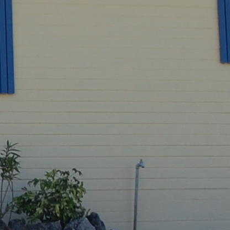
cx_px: -162
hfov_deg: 6.7
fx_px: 1939
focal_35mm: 258
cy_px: 118
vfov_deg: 6.8
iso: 200
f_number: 9
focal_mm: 28
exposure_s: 1/250
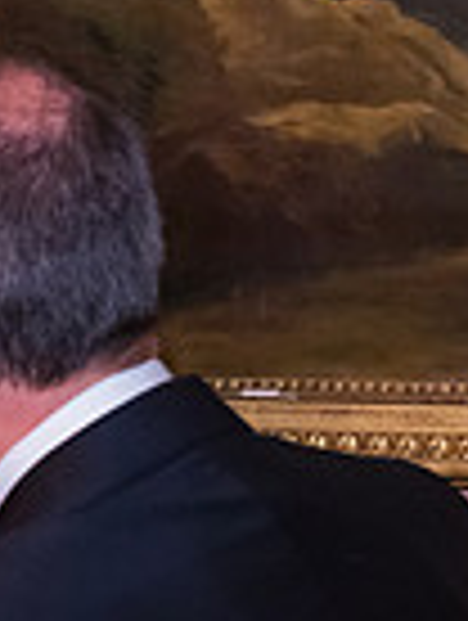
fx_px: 4493
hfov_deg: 5.8
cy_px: 268
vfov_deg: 7.9
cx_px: -482
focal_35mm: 250
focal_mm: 62
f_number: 5
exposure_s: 1/80
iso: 3200
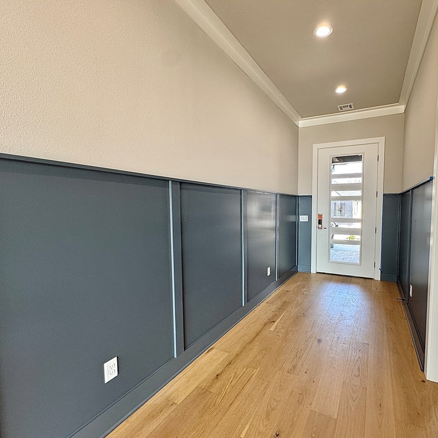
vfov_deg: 84.0
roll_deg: +0.5
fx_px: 243
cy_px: 223
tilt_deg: -3.5
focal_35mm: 17
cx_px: 262
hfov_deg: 83.0
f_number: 2.2
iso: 200
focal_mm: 2.22
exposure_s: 1/120
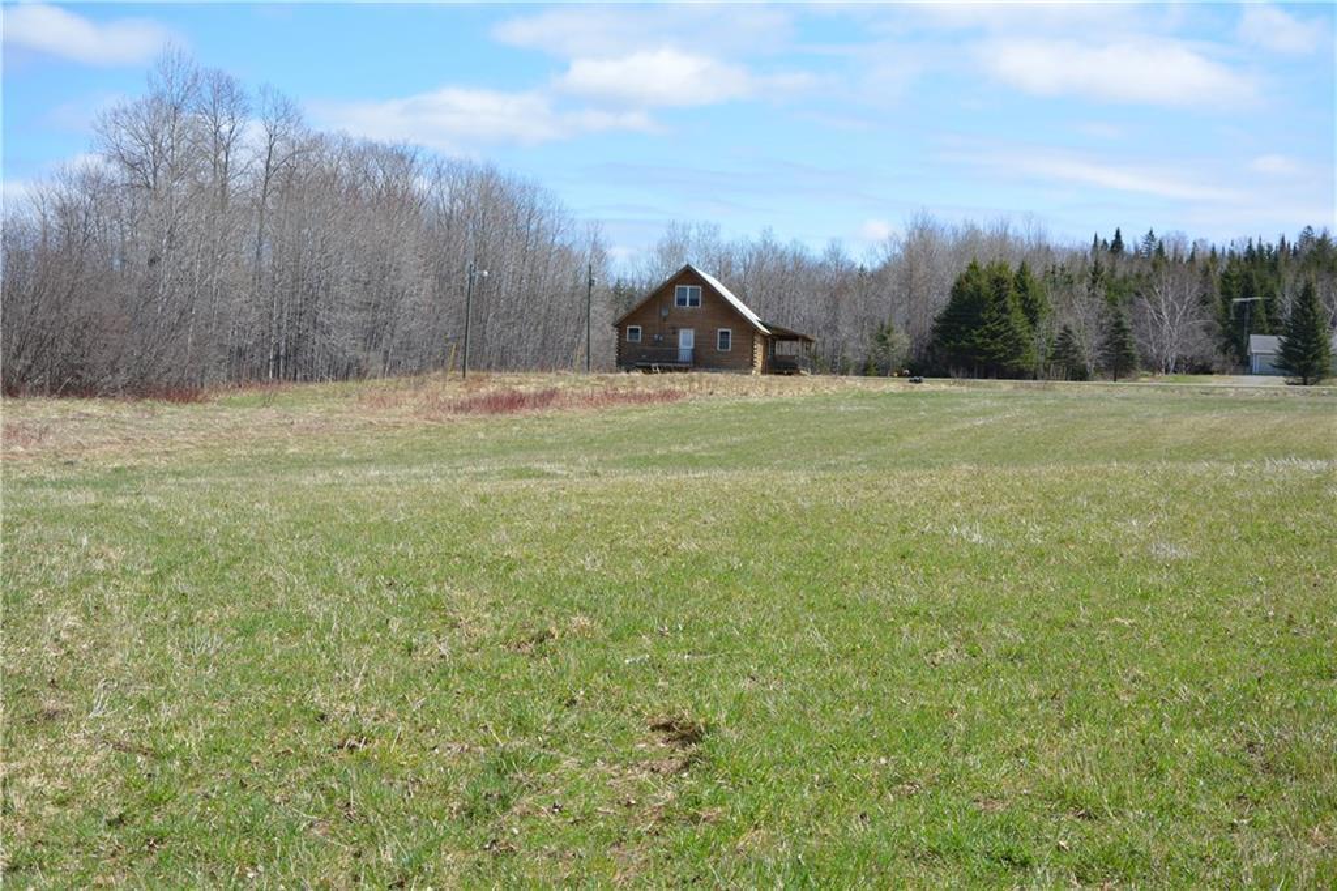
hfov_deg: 35.1
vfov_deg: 23.8
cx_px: 668
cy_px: 446
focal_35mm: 57
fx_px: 2116
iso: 100
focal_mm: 38
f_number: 8
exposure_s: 1/250
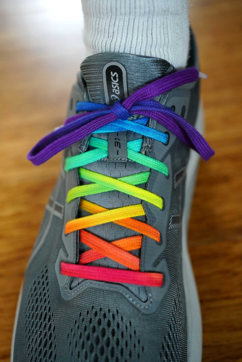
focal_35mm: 35
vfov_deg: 54.4
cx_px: 121
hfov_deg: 37.9
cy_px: 181
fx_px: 353
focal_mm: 35
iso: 800
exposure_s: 1/125
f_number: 3.2
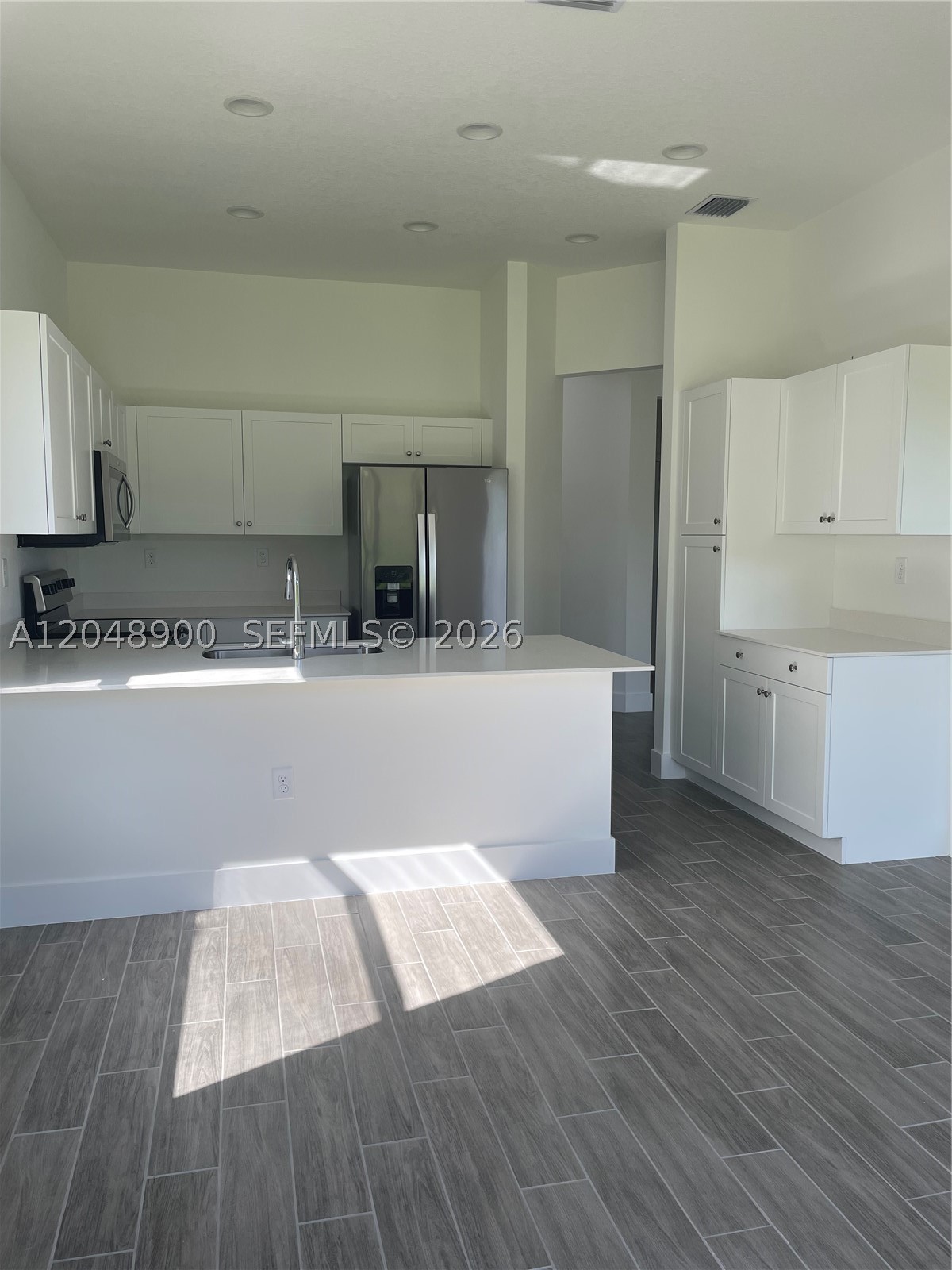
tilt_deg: -4.8
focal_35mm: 26
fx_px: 953
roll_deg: +0.3
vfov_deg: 67.3
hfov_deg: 53.1
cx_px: 476
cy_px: 635
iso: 32
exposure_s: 1/245
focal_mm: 4.2
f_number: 1.6
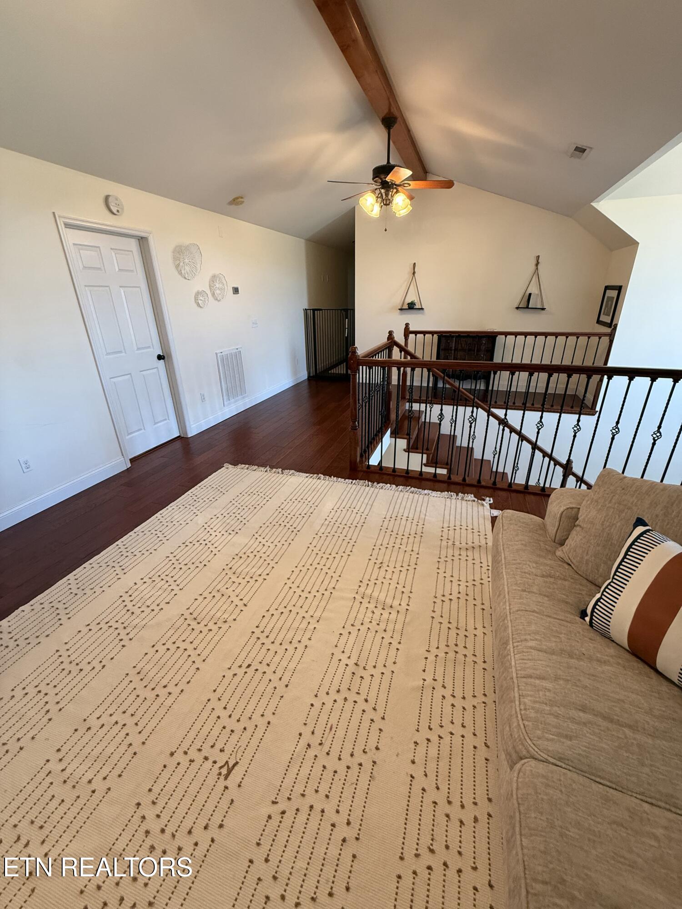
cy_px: 454
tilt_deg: -23.5
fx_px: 368
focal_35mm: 14
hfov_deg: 85.7
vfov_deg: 102.1
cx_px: 341
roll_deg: +1.0
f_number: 2.2
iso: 250
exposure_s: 1/60
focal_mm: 2.22
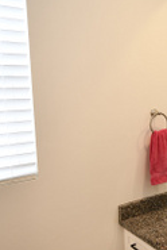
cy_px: 126
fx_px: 305
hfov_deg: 28.0
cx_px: 182
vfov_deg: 44.4
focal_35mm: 44
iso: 160
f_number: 3.2
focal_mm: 17
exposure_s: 1/50
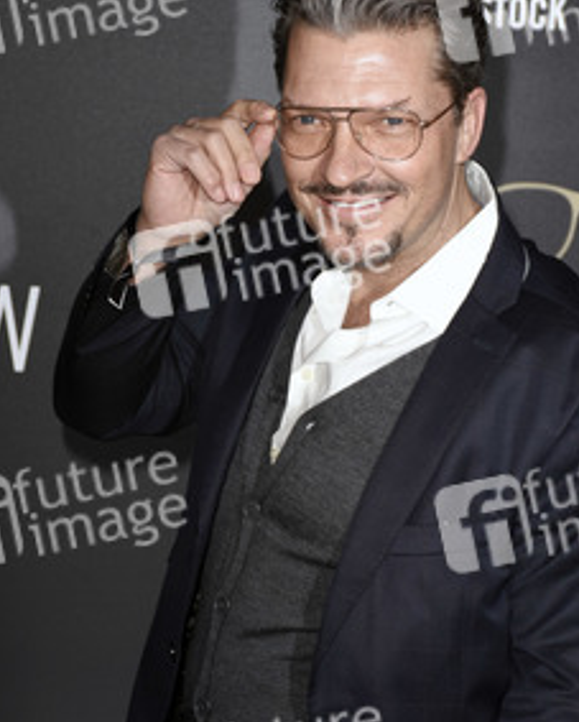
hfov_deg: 11.8
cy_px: 385
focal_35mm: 131
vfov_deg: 14.7
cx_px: 334
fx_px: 2802
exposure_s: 1/60
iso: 320
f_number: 6.3
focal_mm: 66
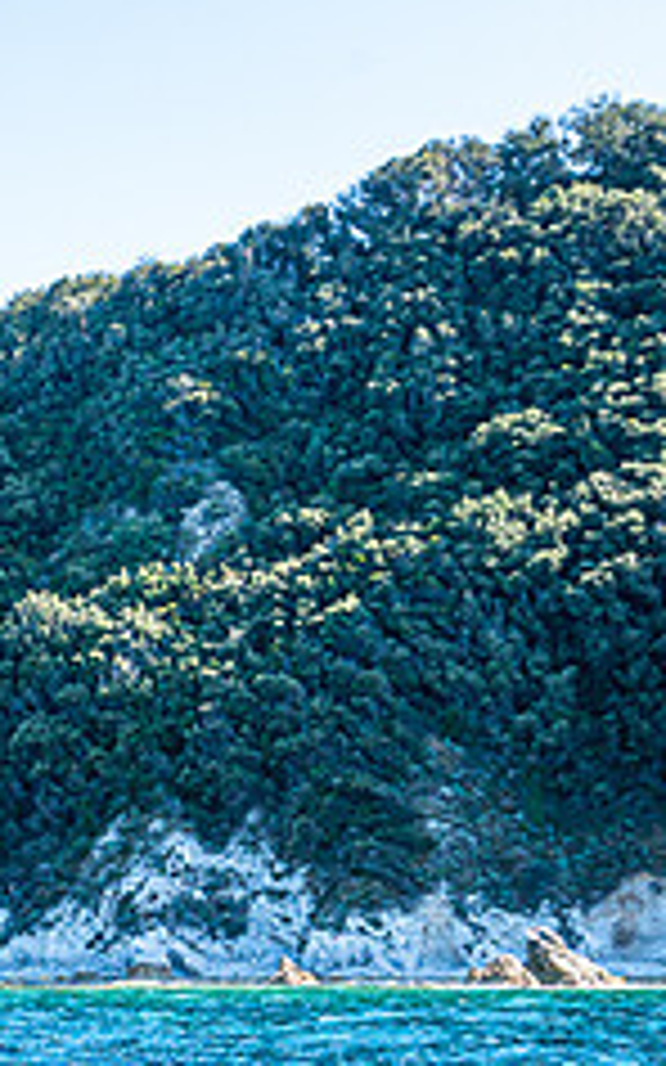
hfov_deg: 13.4
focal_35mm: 88
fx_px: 2557
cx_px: -504
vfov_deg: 23.5
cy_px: 711
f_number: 8
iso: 400
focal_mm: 35
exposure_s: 1/320
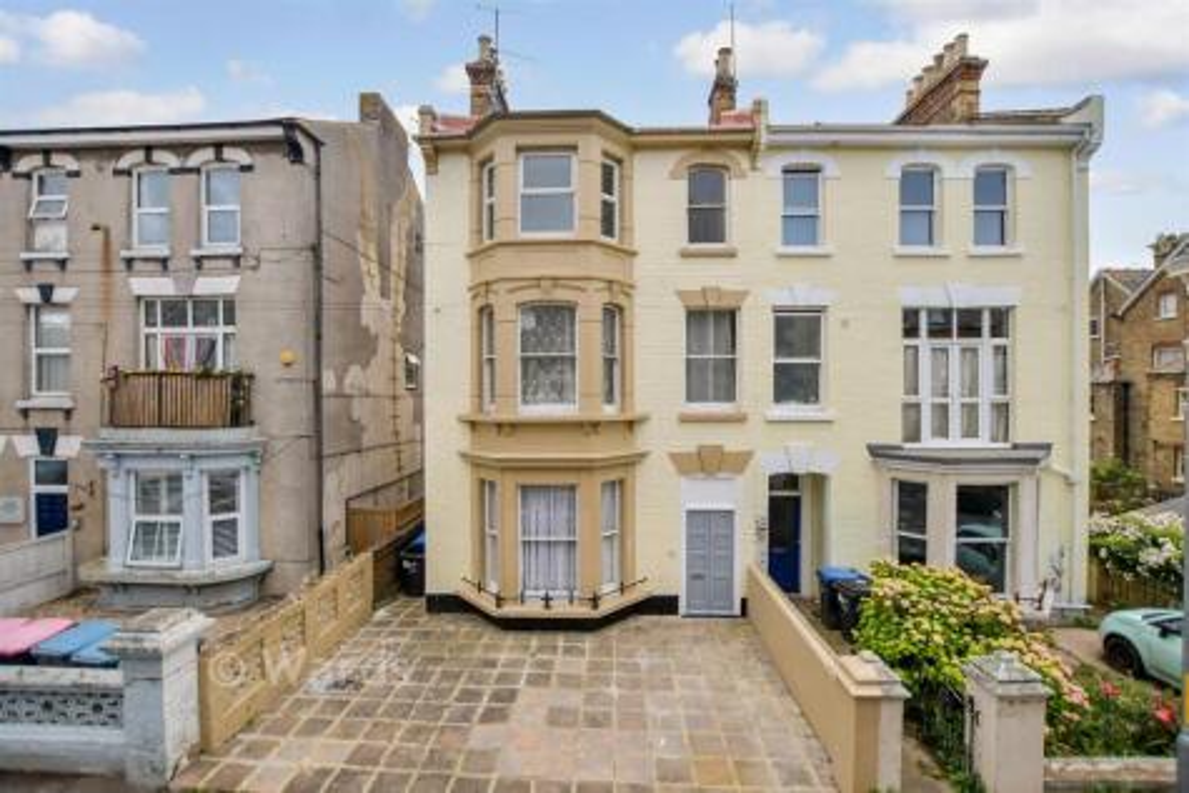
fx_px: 496
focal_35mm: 15
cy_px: 396
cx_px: 594
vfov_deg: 77.4
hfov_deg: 100.4
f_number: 3.5
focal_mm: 10
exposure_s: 1/2000
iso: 640
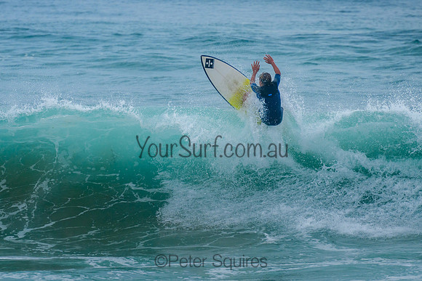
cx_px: 185
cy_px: 88
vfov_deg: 2.5
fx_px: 6452
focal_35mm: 550
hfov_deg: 3.7
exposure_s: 1/2000
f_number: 7.1
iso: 500
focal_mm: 400
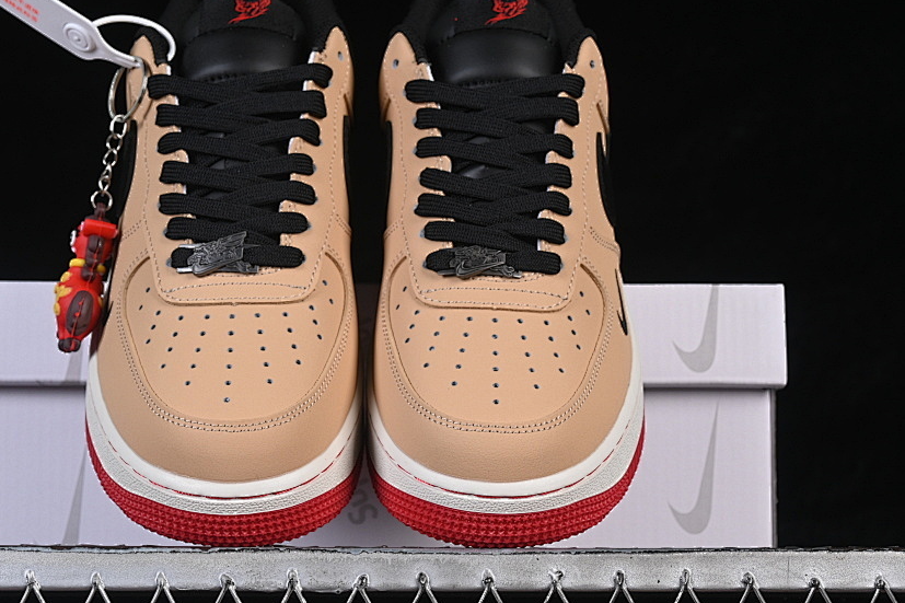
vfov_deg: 14.0
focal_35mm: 98
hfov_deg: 20.8
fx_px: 2463
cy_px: 301
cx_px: 363
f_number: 8
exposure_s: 1/80
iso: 160
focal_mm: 50
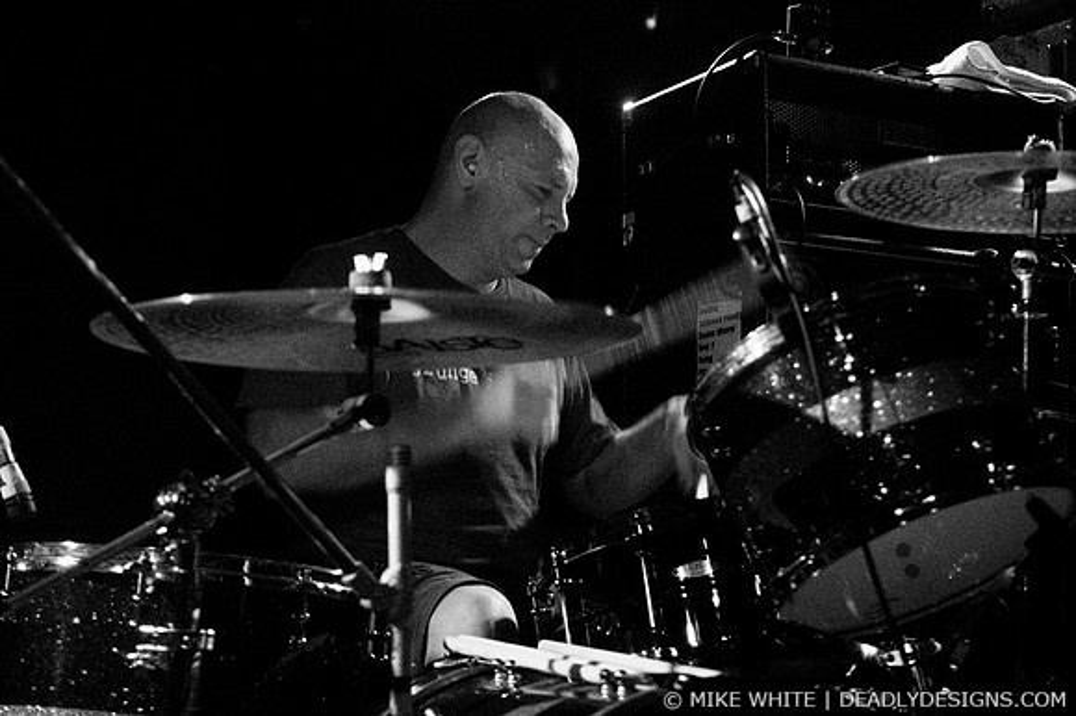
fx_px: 1971
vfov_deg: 20.6
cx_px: 538
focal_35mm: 66
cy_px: 358
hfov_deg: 30.5
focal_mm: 44
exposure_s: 1/50
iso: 1600
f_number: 2.8
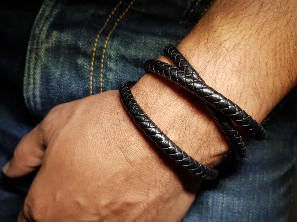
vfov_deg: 53.1
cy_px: 111
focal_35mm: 26
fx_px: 223
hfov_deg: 67.3
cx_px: 148
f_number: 1.7
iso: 64
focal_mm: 4.2
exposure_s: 1/100
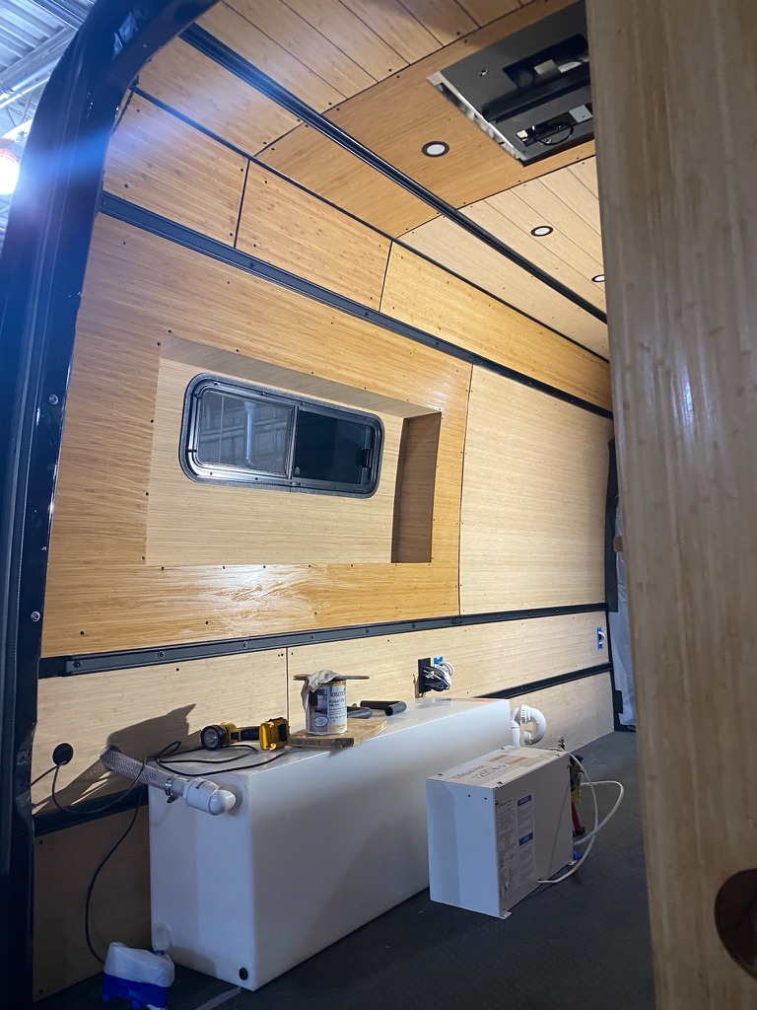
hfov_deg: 53.1
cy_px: 505
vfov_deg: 67.3
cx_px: 378
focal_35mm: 26
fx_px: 758
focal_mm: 4.25
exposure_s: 1/49
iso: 160
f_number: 1.8
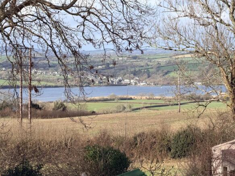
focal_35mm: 100
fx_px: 679
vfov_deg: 14.8
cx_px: 118
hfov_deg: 19.6
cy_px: 88
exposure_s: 1/638
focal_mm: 16.89
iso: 40
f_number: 2.8
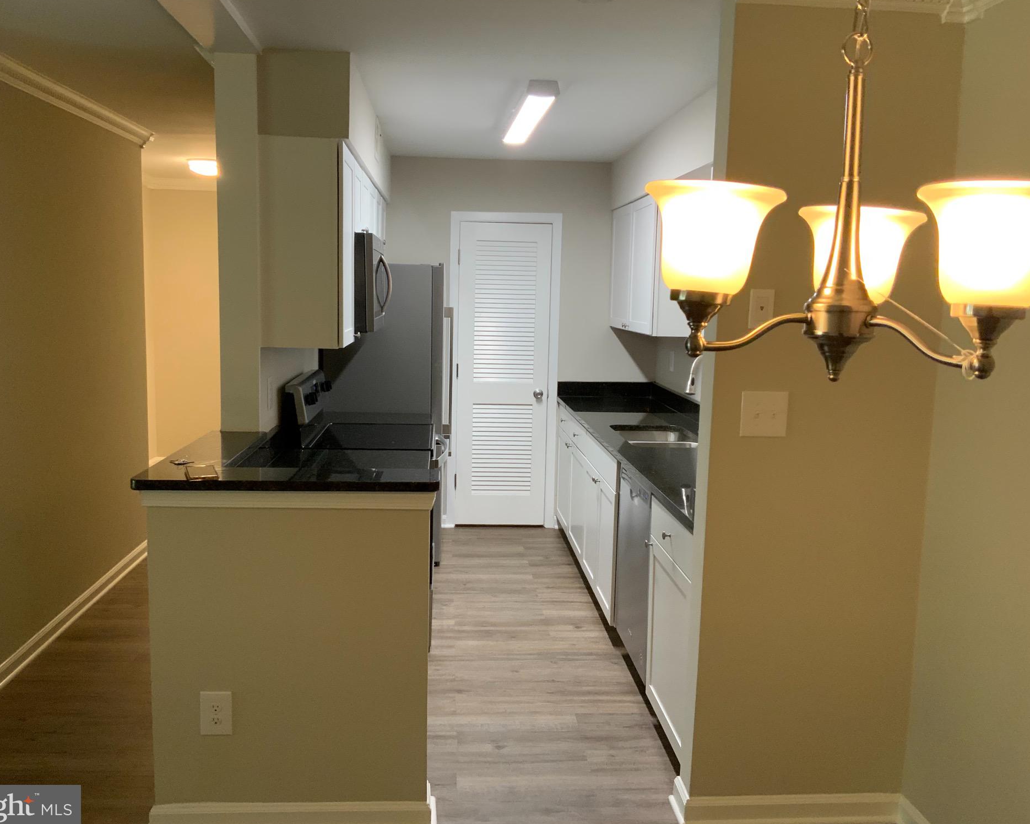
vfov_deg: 47.1
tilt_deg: -7.4
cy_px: 407
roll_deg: -2.3
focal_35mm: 31
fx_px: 945
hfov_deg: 57.2
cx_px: 507
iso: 160
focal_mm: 3
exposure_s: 1/60
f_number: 1.8
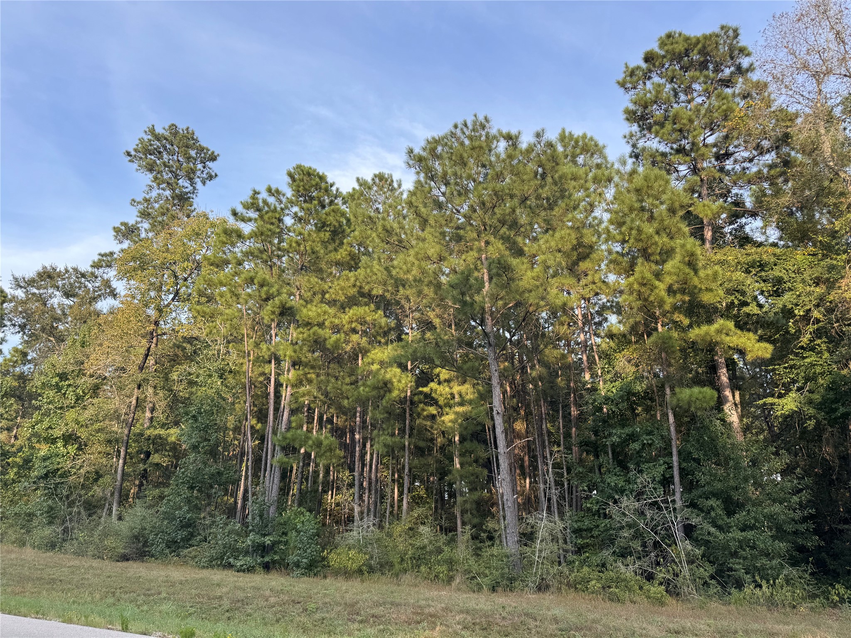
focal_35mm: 24
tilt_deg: +18.5
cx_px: 426
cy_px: 319
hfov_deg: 71.6
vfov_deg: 56.8
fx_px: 590
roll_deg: -1.2
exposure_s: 1/1026
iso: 80
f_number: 1.78
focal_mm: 6.76
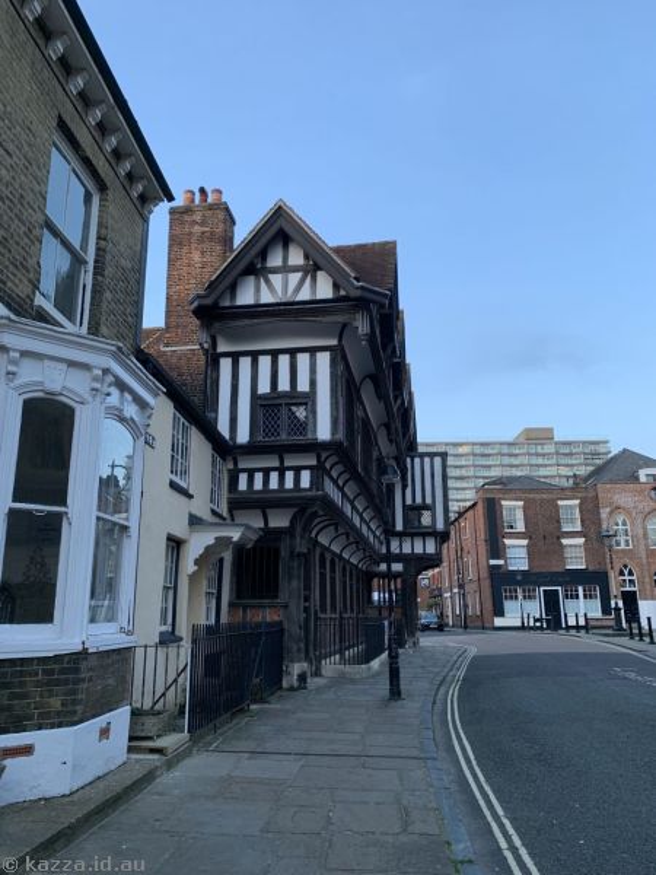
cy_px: 438
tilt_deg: +17.3
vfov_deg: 67.3
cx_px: 328
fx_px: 657
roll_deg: -0.1
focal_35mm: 26
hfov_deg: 53.1
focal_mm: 4.25
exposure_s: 1/74
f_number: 1.8
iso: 100
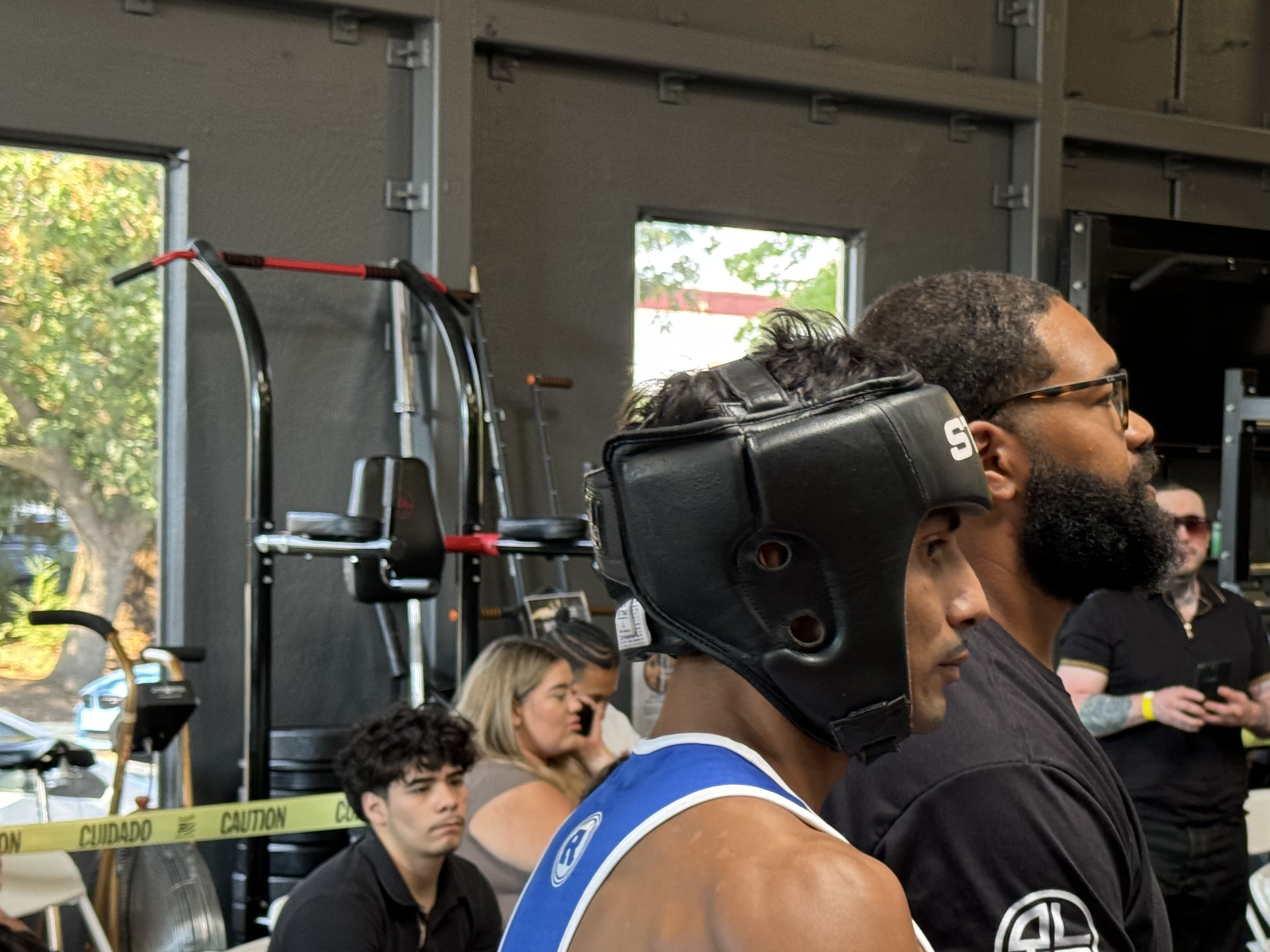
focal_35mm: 76
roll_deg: -1.7
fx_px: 2788
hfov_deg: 25.3
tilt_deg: -2.6
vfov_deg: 19.3
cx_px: 960
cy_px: 611
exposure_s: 1/60
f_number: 1.78
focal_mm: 6.76
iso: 160
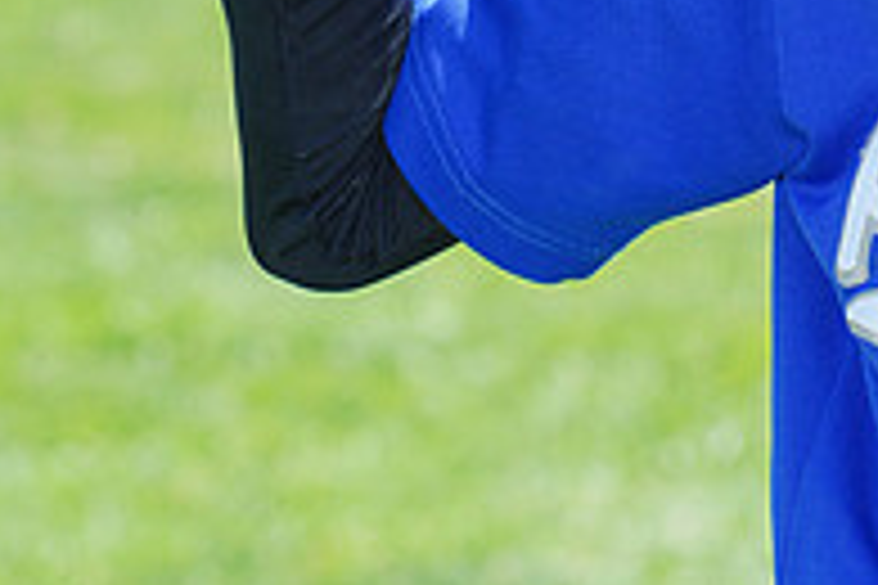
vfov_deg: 2.3
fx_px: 14486
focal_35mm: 594
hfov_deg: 3.5
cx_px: 1252
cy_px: -281
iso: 200
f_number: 9
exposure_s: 1/200
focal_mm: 200
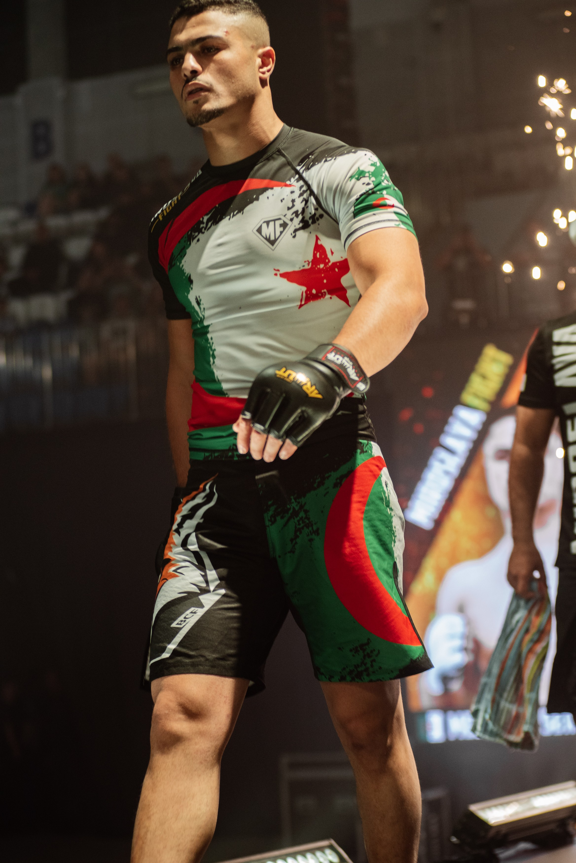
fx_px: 2062
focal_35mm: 86
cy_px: 432
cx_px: 288
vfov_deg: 23.6
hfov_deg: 15.9
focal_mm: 86
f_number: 4
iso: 2000
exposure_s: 1/250
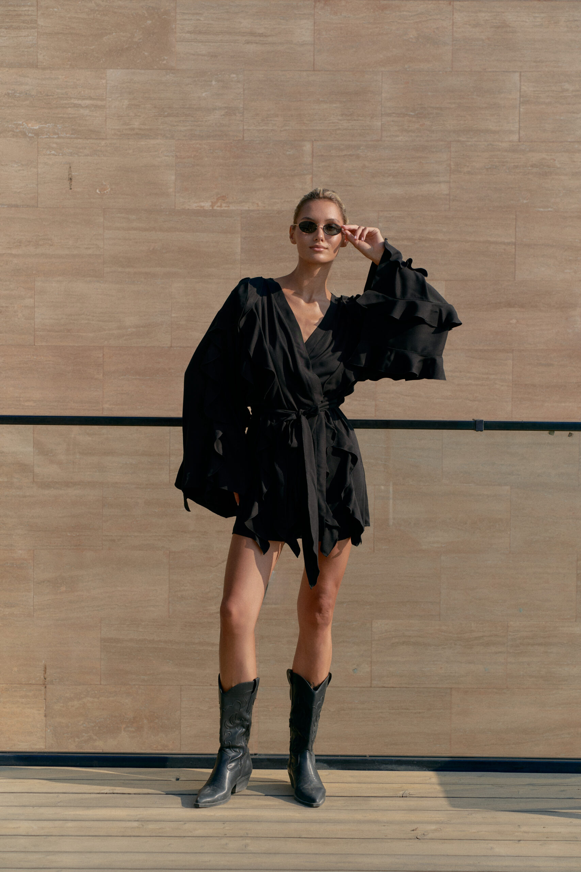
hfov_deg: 20.0
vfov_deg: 29.7
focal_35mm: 68
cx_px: 290
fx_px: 1646
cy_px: 436
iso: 160
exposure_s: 1/1600
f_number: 5
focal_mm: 68
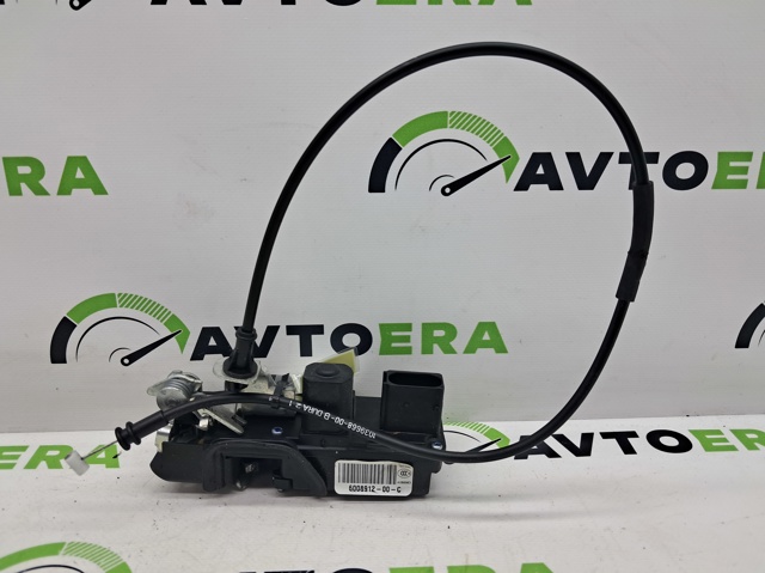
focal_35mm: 27
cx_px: 382
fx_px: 596
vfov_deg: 51.3
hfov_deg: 65.4
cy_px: 286
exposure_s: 1/100
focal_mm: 4
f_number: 1.8
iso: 50
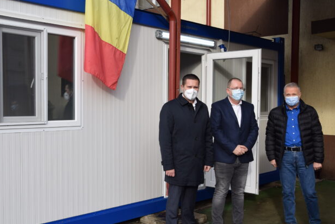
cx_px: 149
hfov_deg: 42.1
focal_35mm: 47
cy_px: 128
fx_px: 434
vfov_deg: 28.9
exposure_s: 1/250
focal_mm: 25
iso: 320
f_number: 8
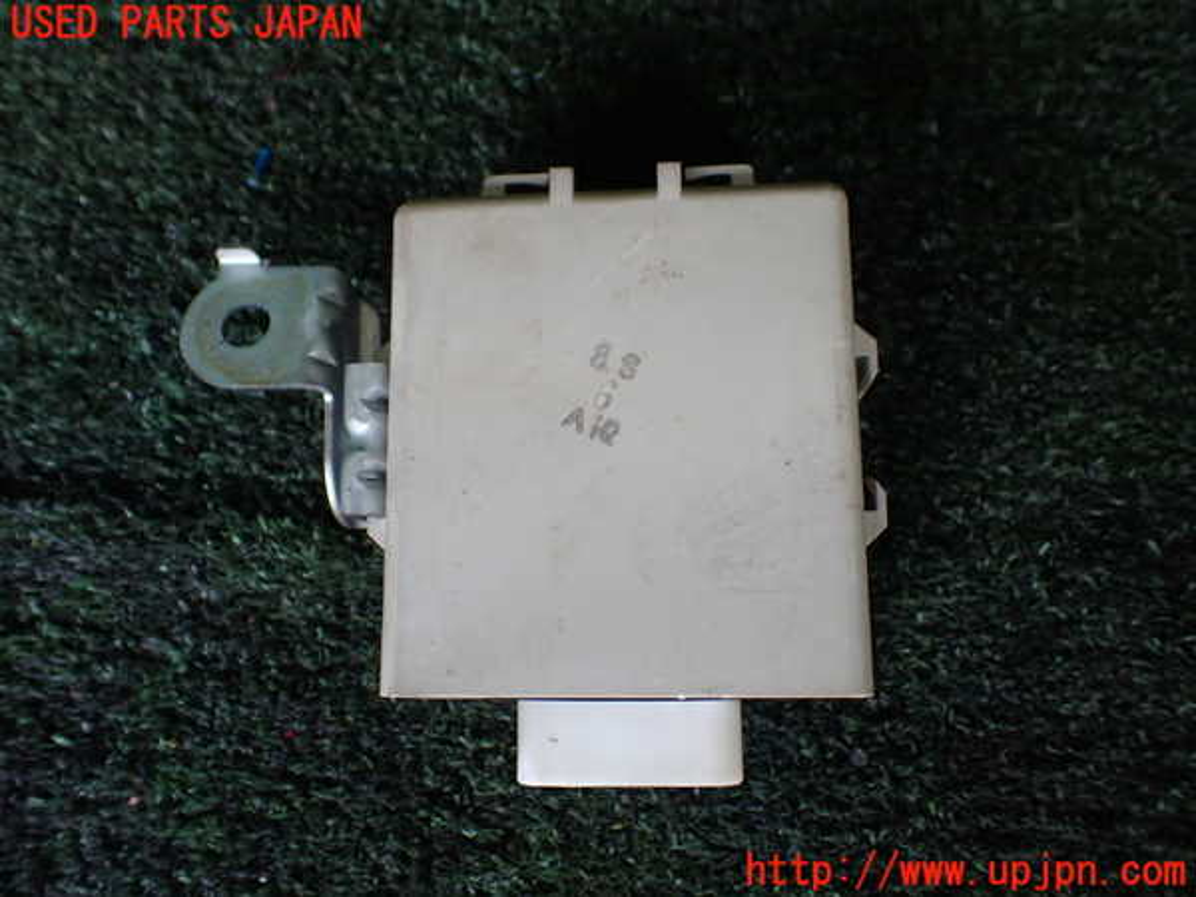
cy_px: 448
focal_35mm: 30
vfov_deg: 46.8
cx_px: 598
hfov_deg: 60.0
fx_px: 1037
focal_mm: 5.4
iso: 200
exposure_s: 1/125
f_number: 2.3
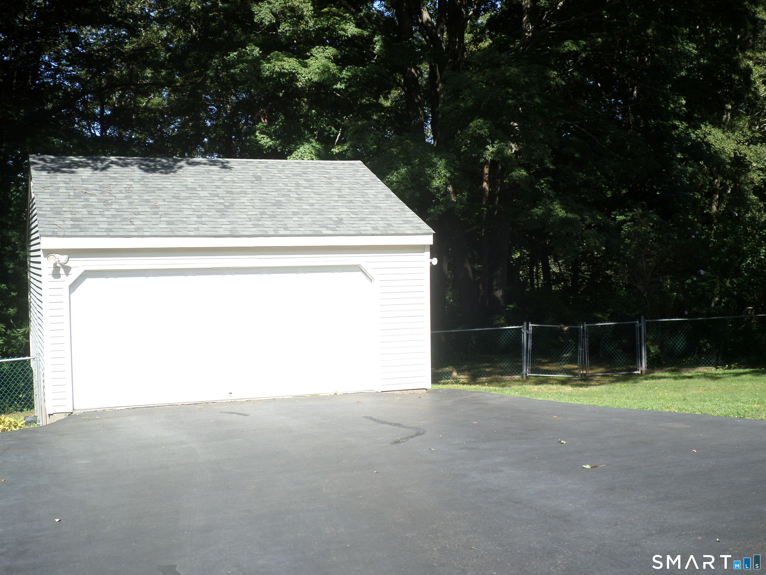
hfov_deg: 43.9
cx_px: 383
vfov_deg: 33.6
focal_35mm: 43
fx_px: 952
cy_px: 288
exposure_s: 1/350
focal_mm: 7.8
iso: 80
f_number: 3.2
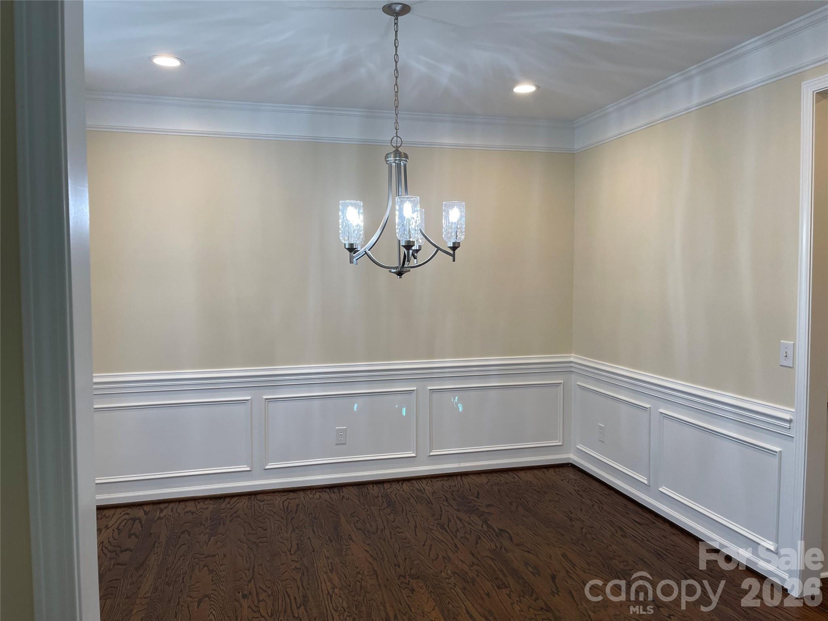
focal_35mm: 26
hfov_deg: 67.3
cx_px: 414
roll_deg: +0.1
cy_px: 310
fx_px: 622
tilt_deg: -3.5
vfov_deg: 53.1
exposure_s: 1/120
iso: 80
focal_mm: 5.1
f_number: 1.6
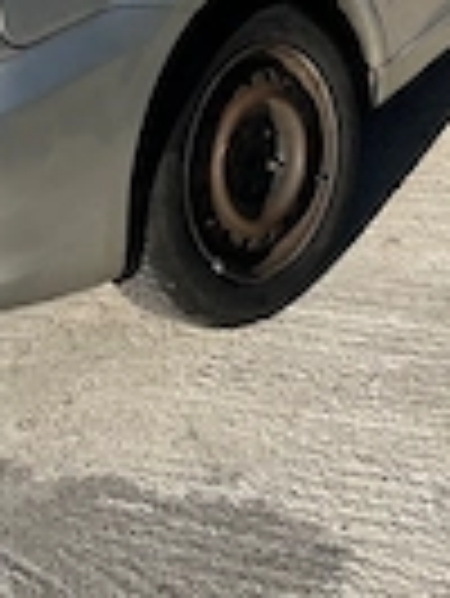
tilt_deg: -9.7
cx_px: 374
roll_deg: +9.1
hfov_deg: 18.7
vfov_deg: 22.3
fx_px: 1350
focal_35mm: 78
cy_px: -189
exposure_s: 1/4149
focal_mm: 5.1
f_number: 1.6
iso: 50
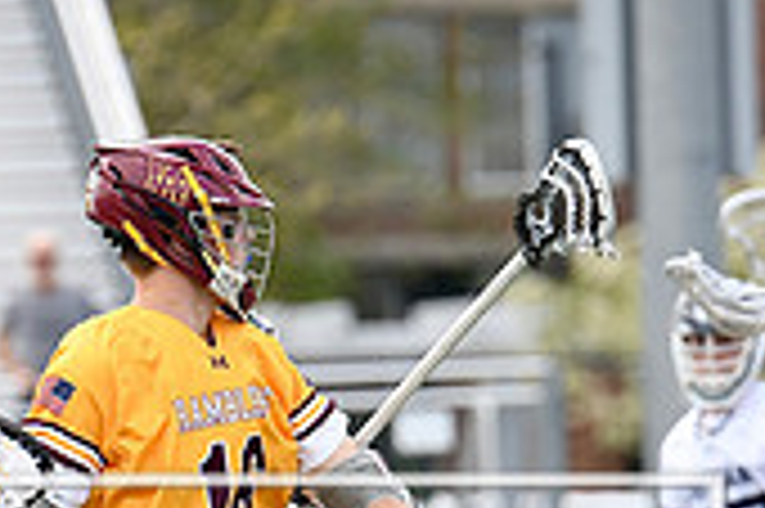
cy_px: 501
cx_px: 90
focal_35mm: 683
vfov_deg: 2.0
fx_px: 14499
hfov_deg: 3.0
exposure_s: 1/1250
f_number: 2.8
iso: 250
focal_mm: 200
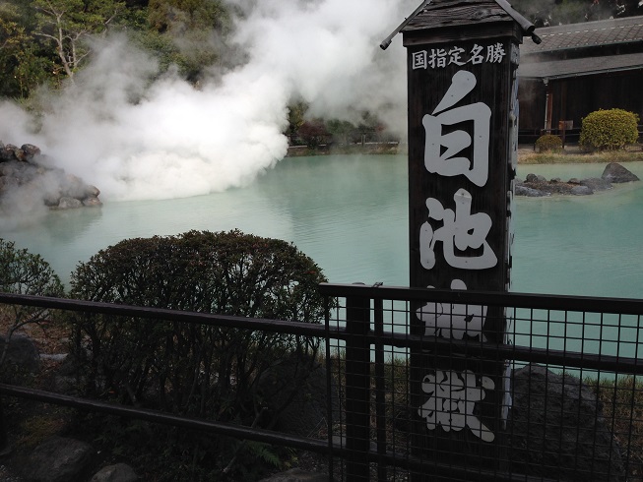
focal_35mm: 33
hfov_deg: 55.3
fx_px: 613
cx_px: 322
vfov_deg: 43.0
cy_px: 241
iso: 50
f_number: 2.4
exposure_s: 1/1004
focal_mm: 4.12
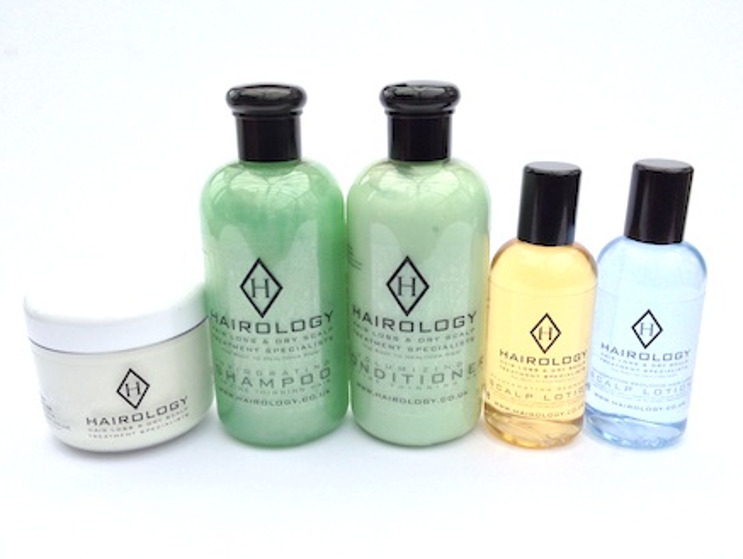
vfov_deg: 39.7
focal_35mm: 36
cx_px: 376
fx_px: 774
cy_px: 275
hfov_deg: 51.3
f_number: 2.4
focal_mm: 4.28
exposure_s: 1/120
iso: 50
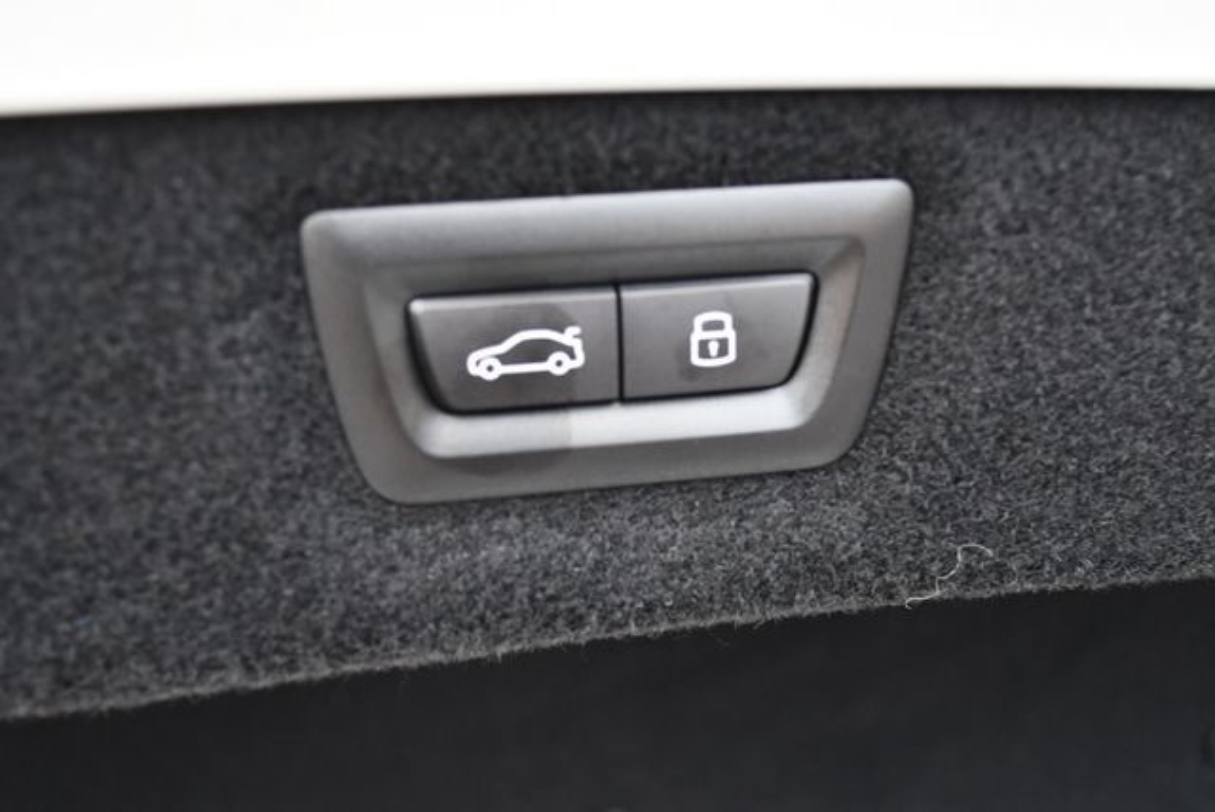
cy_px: 406
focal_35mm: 52
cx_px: 608
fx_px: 1757
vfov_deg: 26.0
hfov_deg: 38.2
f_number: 4.2
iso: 720
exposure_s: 1/250
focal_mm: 26
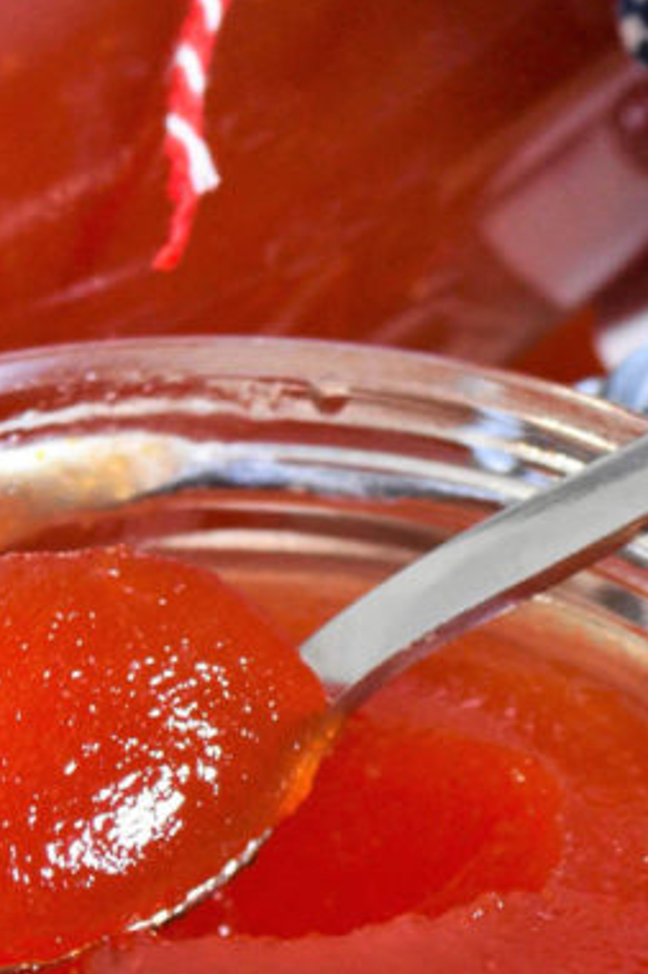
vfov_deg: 8.4
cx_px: 196
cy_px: 810
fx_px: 6648
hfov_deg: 5.6
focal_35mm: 246
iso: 1600
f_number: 5.6
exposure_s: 1/30
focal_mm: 52
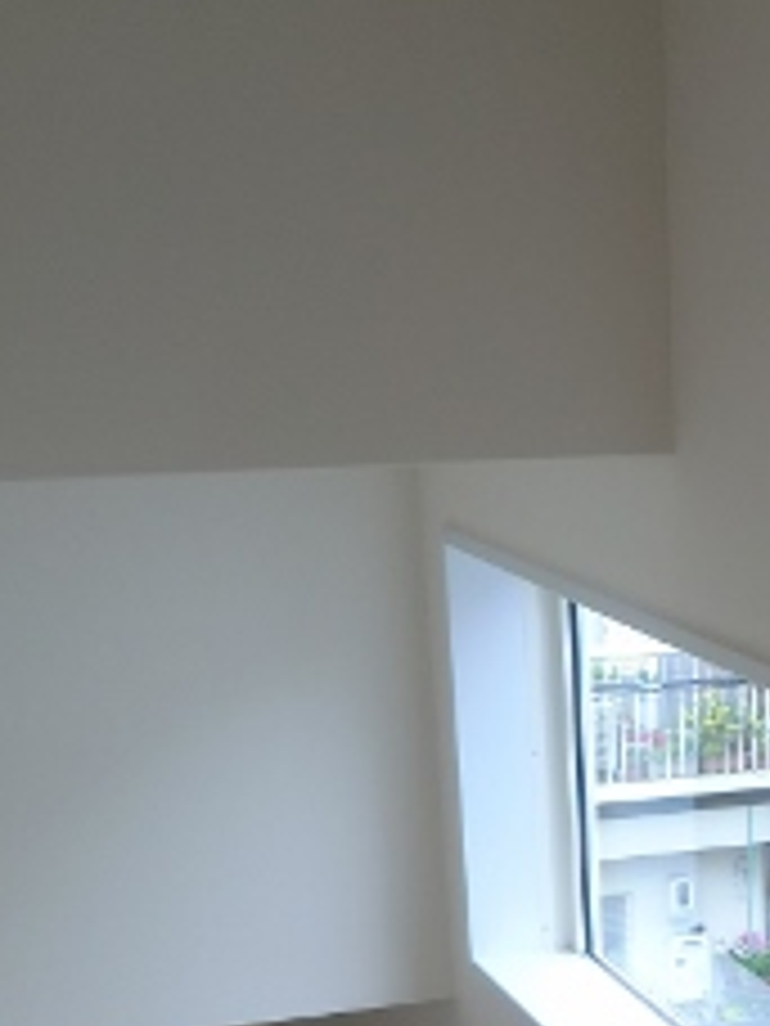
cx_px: 892
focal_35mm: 73
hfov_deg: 19.2
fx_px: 2165
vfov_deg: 24.8
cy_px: 1138
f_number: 2.8
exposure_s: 1/80
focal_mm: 4.7
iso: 50
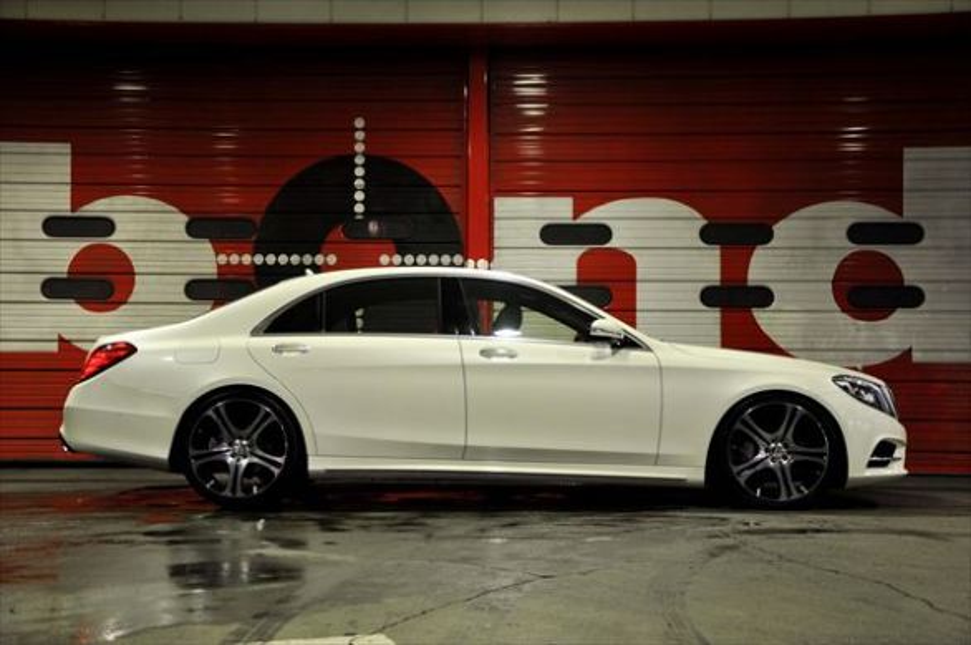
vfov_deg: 26.4
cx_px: 486
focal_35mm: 51
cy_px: 322
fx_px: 1374
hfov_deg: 38.9
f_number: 4.2
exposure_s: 1/15
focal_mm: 34
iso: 500
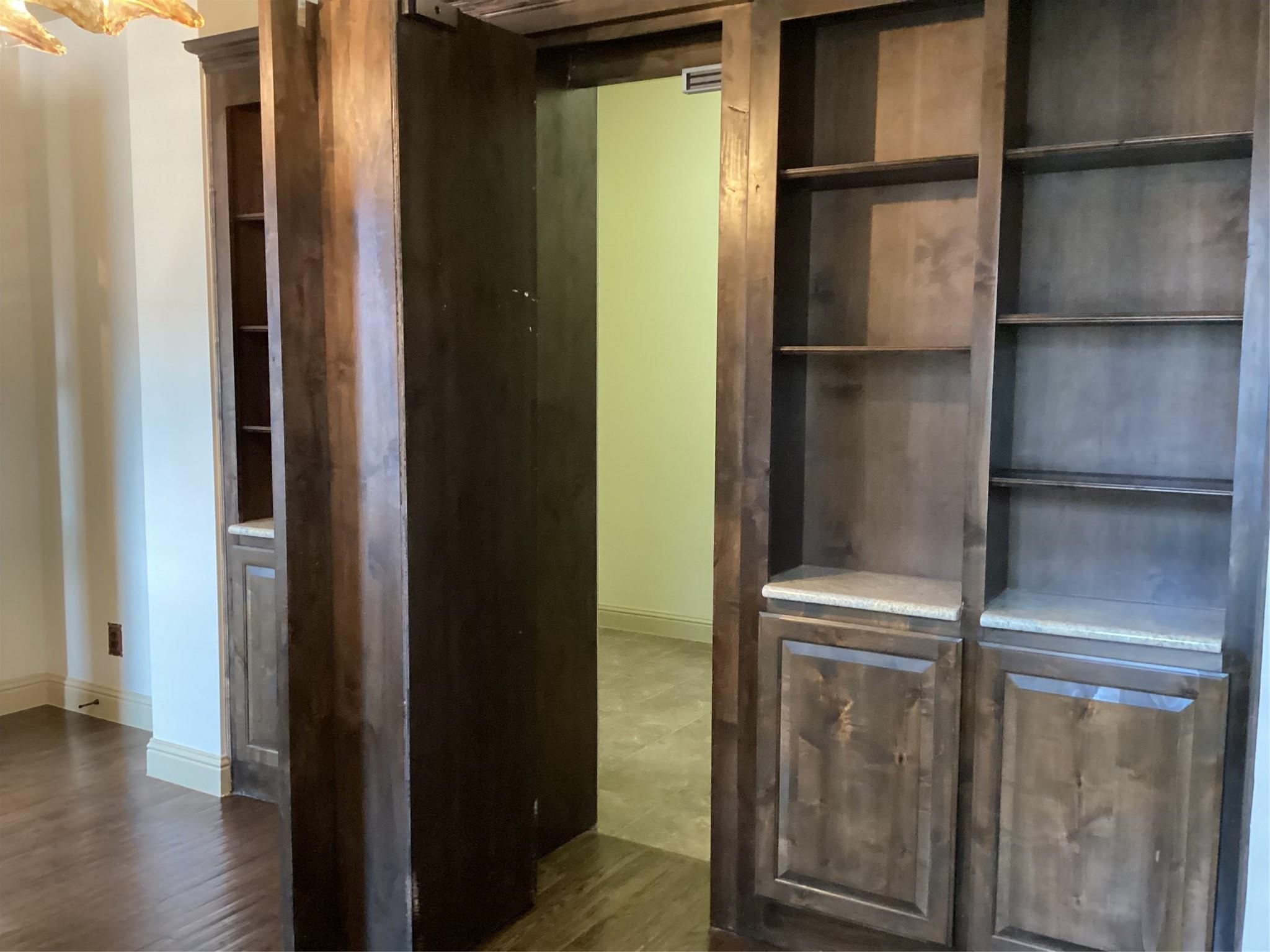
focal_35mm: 31
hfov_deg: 58.4
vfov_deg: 45.4
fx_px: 1137
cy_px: 476
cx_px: 635
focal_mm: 3.3
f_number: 2.4
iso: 640
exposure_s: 1/24
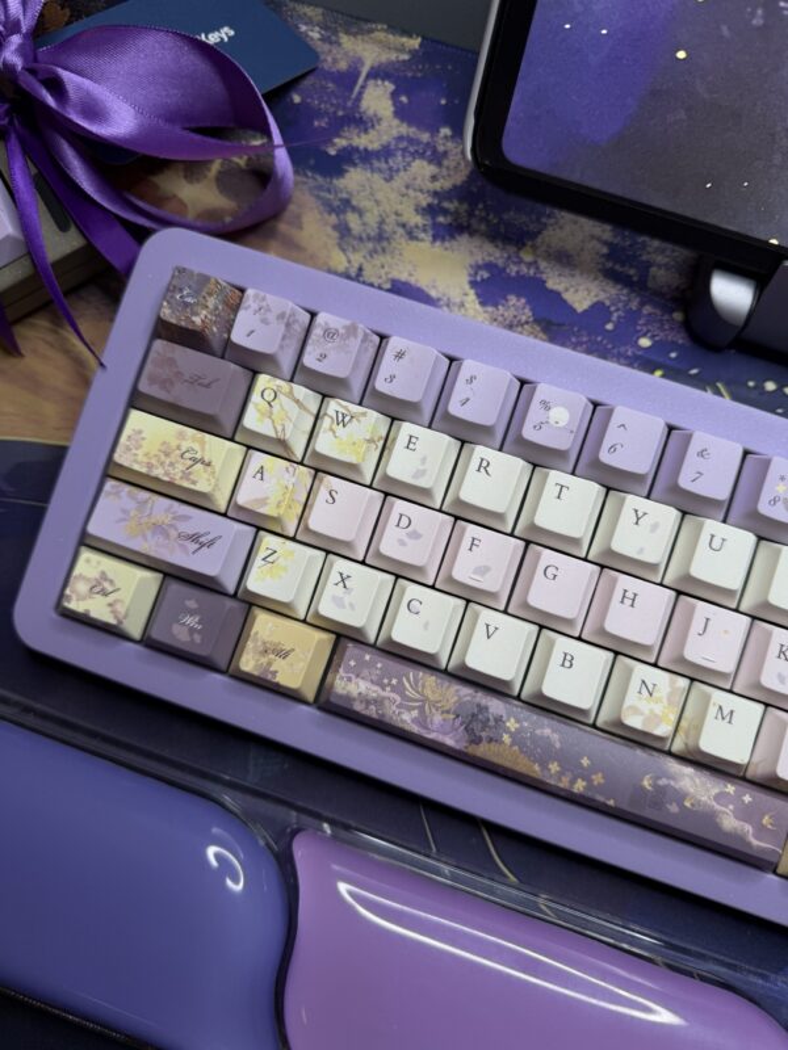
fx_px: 728
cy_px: 525
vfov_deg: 71.6
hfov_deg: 56.8
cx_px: 394
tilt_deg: -79.3
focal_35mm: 24
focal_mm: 6.76
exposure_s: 1/126
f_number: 1.78
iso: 80
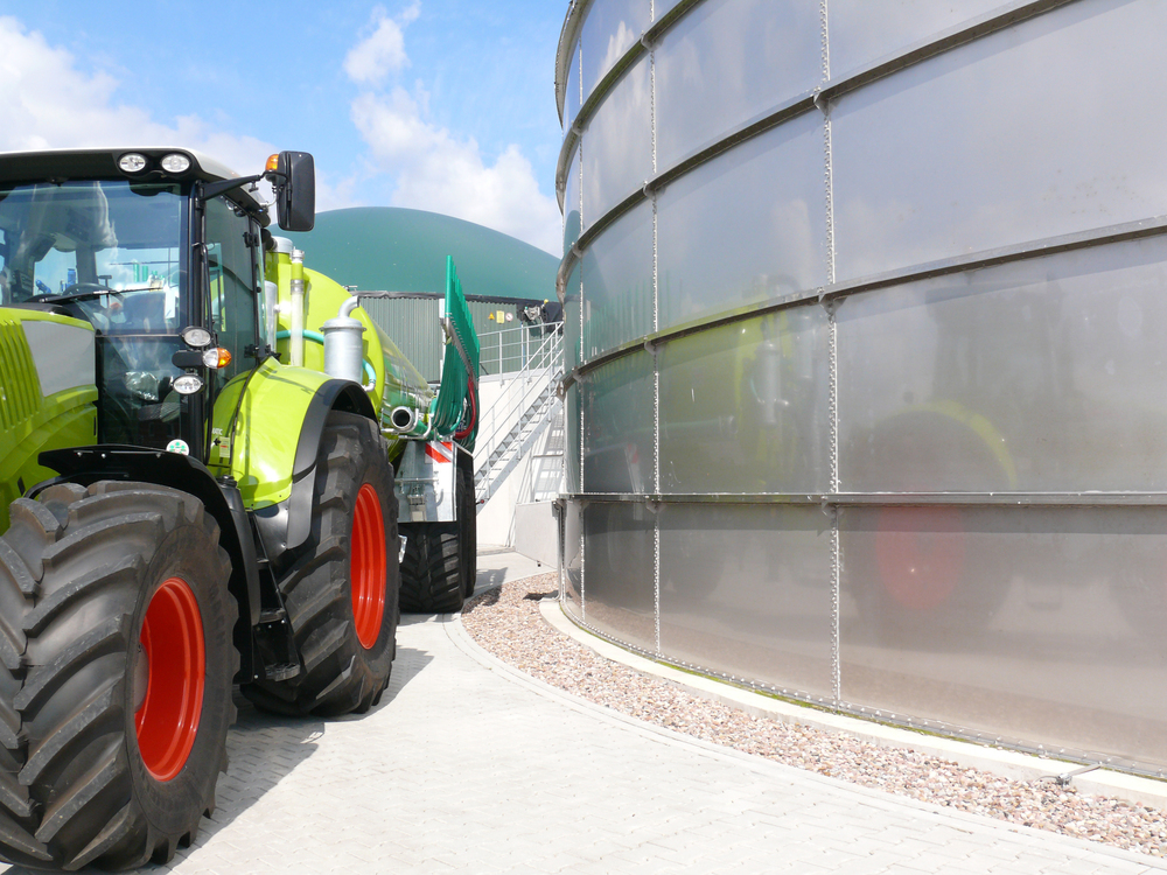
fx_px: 1180
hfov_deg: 52.6
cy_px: 438
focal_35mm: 35
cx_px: 584
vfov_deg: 40.7
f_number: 5.6
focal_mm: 7.4
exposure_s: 1/320
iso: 100
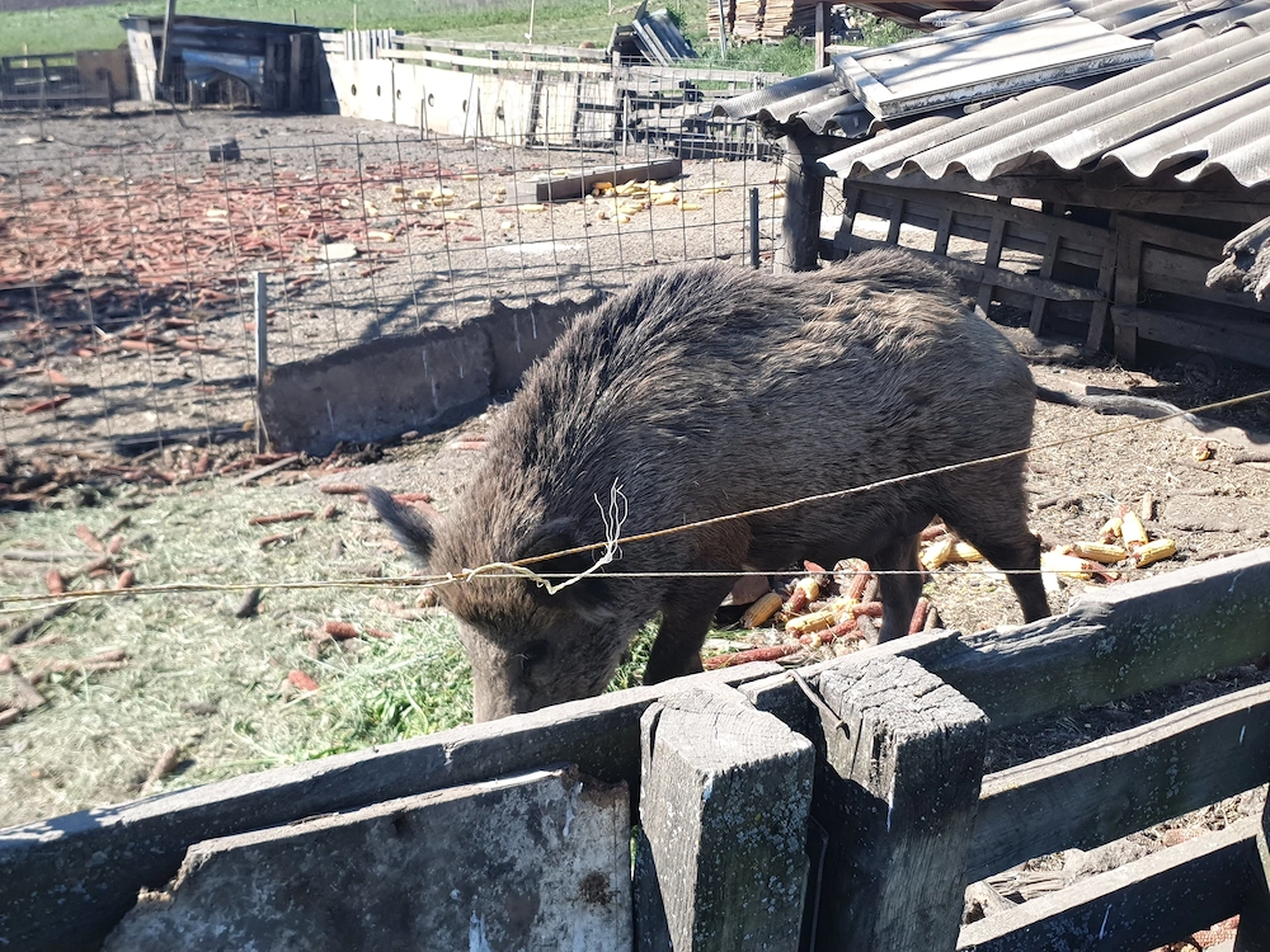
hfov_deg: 67.3
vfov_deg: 53.1
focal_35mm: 26
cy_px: 476
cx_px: 635
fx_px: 954
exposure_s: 1/1130
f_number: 1.5
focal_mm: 4.32
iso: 50
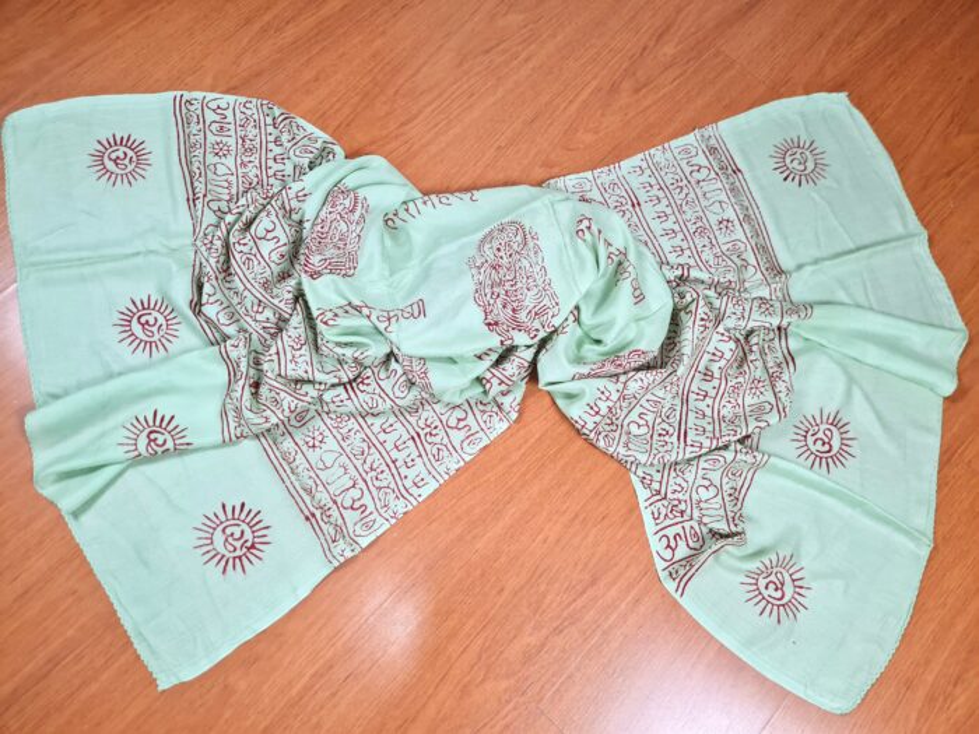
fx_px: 735
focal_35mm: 26
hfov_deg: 67.3
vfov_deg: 53.1
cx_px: 490
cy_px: 367
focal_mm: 5.4
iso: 200
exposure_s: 1/120
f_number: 1.8
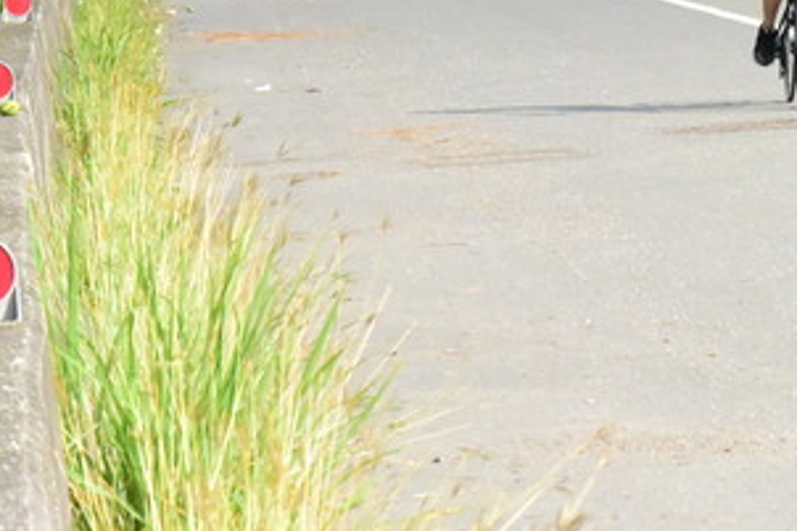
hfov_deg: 5.7
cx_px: 834
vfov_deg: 3.8
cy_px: -131
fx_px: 8010
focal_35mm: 362
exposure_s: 1/4000
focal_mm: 140
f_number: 18
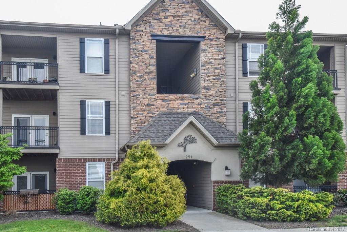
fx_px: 328
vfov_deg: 38.9
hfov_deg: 55.8
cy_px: 116
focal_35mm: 34
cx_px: 174
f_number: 9
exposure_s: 1/320
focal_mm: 34
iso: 1600
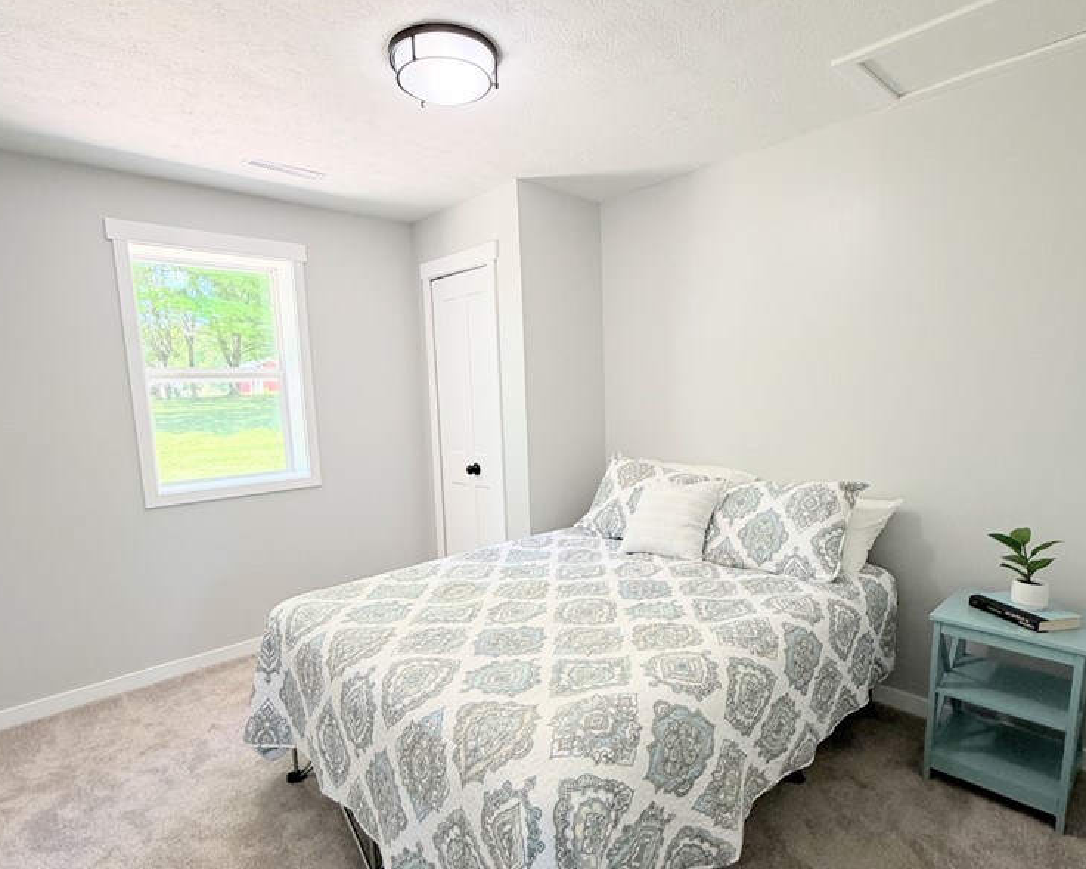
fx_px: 611
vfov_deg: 70.7
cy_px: 479
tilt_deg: -6.3
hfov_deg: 83.3
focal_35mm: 19
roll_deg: +1.4
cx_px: 546
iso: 250
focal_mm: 2.22
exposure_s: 1/120
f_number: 2.2
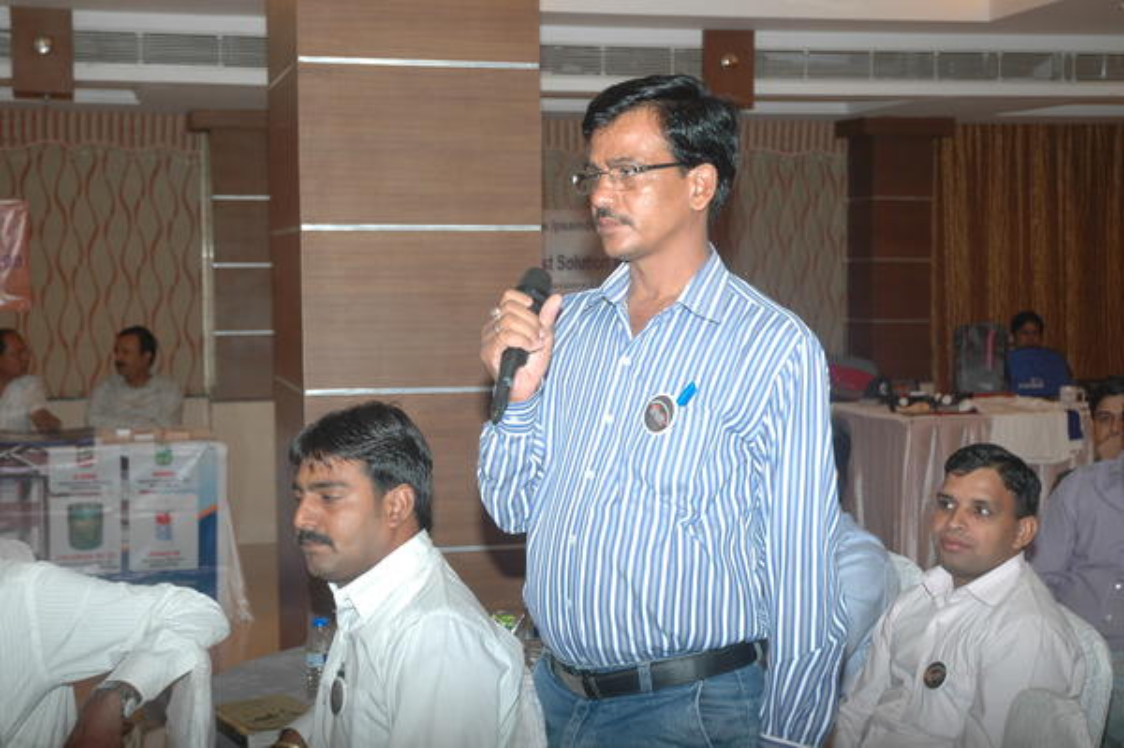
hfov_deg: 35.1
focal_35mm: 57
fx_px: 1778
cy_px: 374
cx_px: 562
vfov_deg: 23.7
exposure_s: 1/60
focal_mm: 38
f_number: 4.5
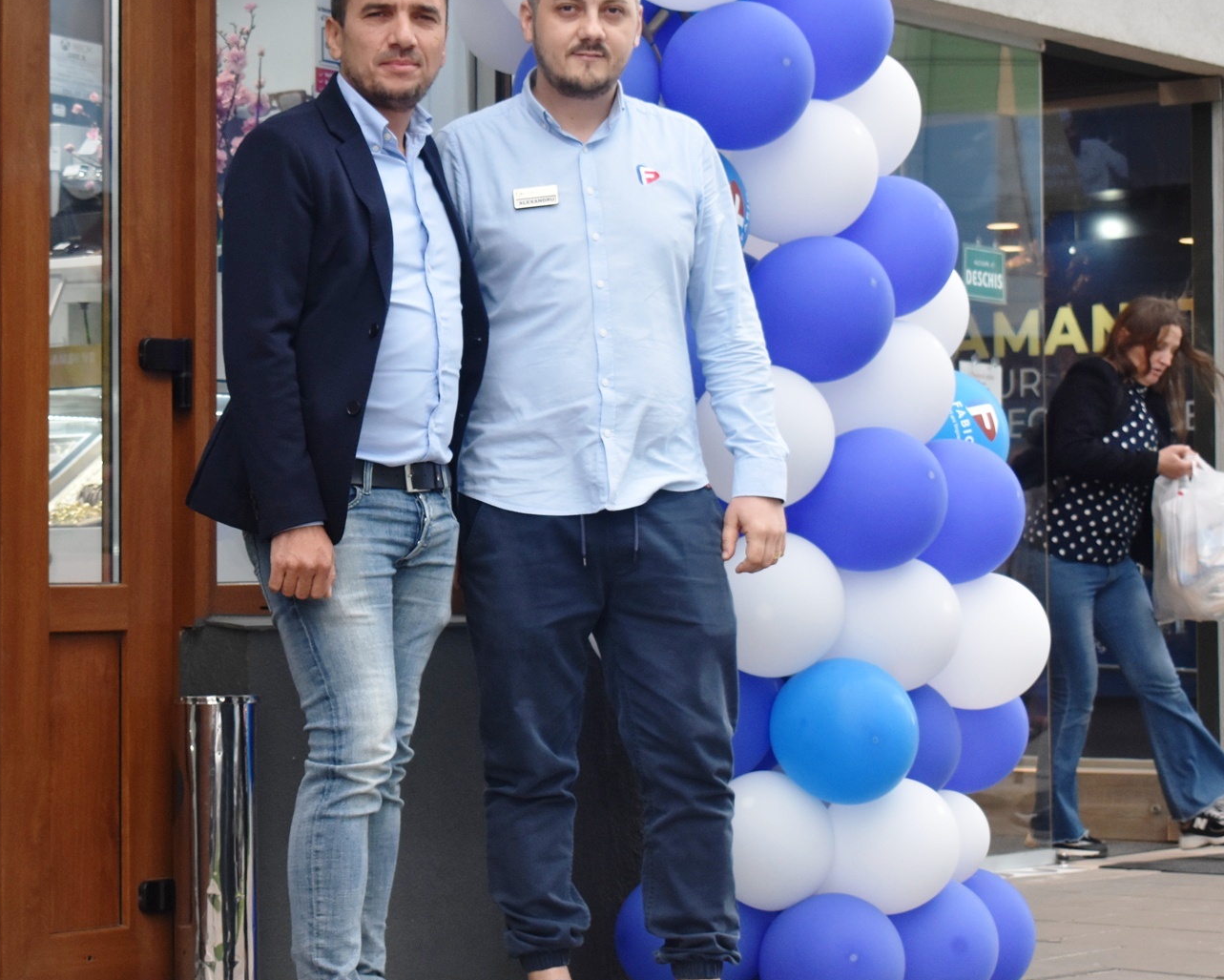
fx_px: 3577
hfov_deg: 19.4
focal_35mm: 99
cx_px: 407
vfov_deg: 15.6
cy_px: 439
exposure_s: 1/200
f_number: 5
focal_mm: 45
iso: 800
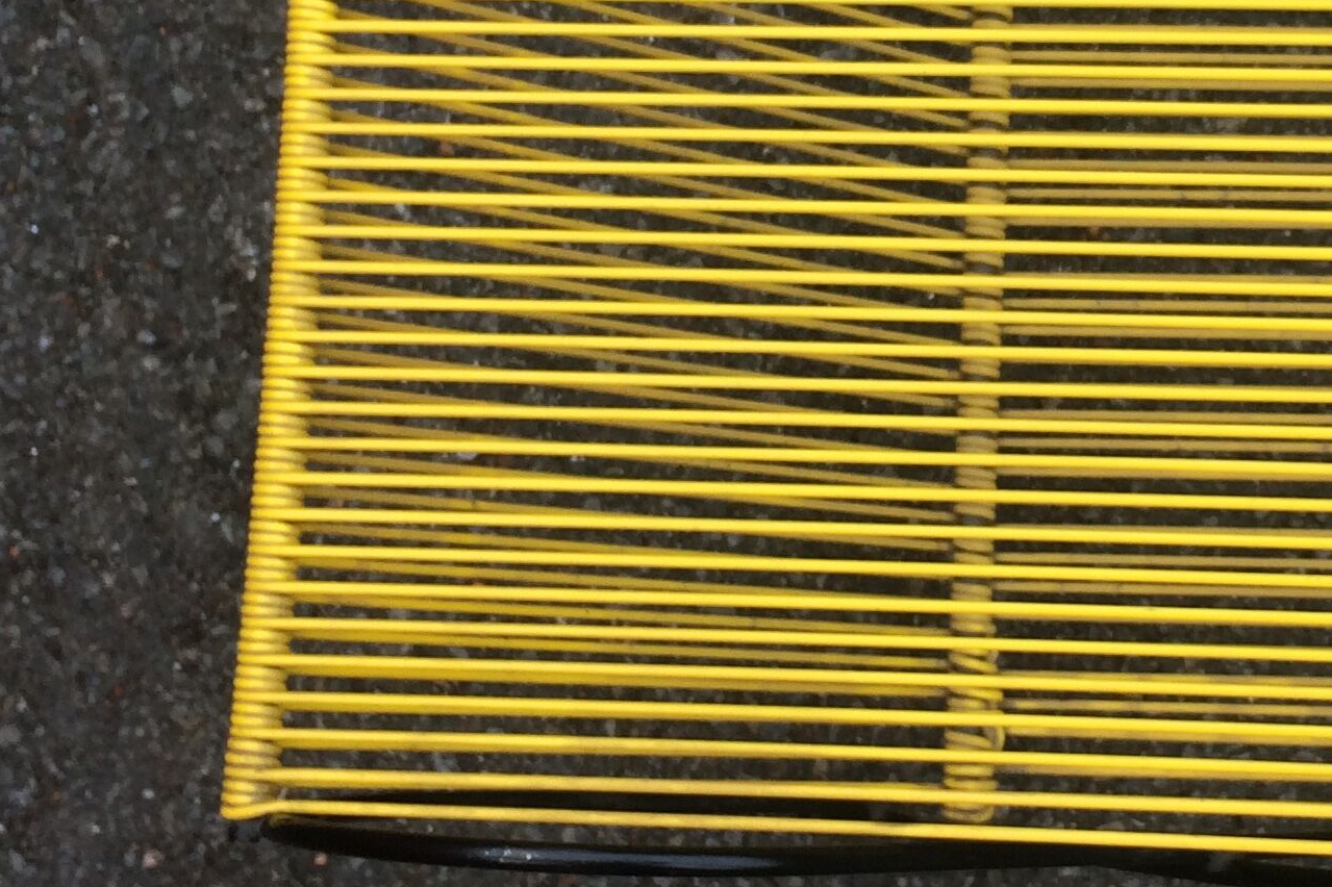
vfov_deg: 17.5
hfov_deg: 25.8
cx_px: 1086
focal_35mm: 77
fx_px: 2848
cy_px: 130
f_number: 2.2
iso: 32
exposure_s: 1/707
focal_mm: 4.15
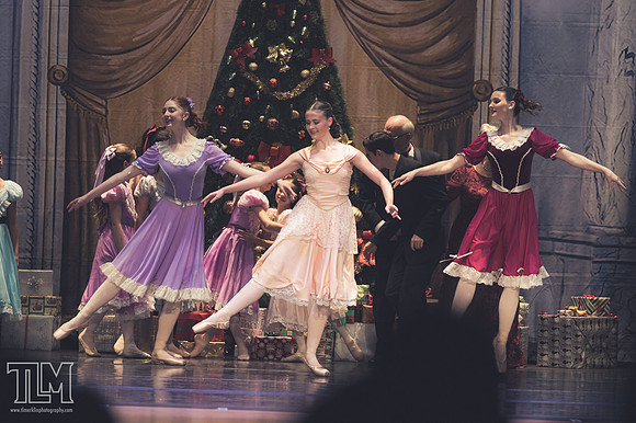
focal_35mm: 277
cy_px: 212
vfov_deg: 5.0
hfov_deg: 7.4
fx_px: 4891
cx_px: 318
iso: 900
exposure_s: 1/320
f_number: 2.8
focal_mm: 185
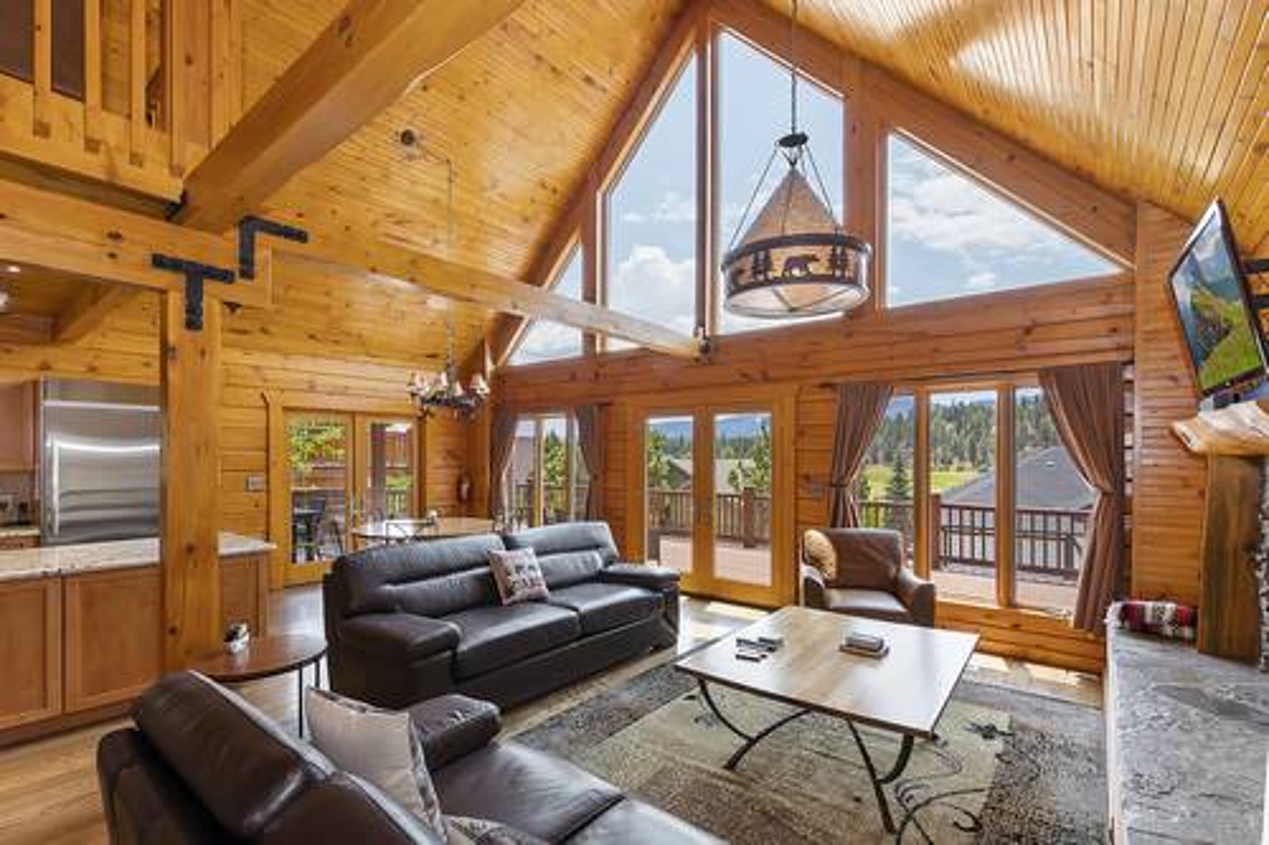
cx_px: 634
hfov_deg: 100.4
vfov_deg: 77.3
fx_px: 529
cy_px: 422
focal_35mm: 15
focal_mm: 10
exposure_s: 1/30
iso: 100
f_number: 8
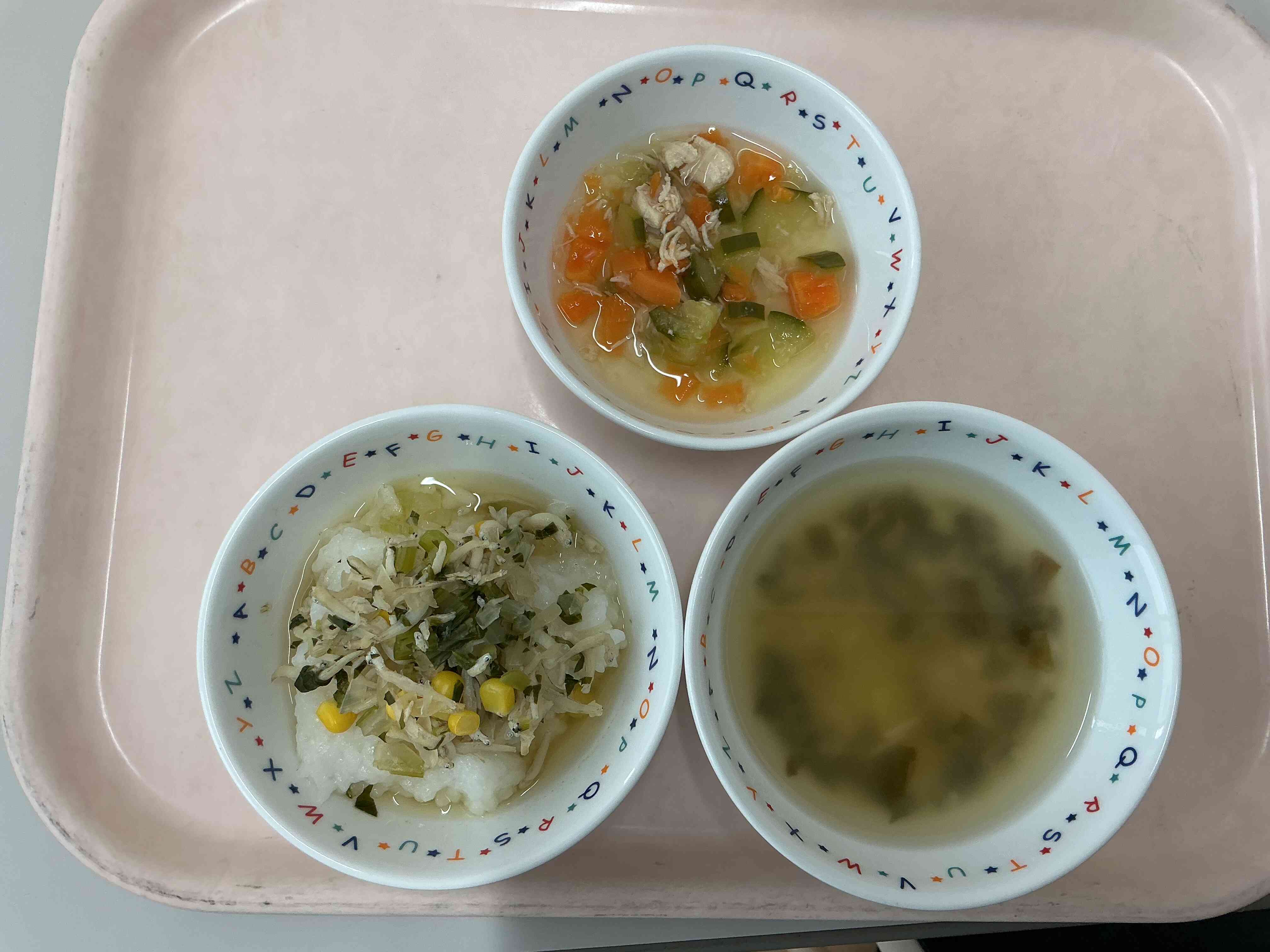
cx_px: 635
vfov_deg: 48.2
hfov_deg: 61.7
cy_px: 476
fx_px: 1064
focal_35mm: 29
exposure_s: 1/120
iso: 40
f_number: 1.8
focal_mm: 3
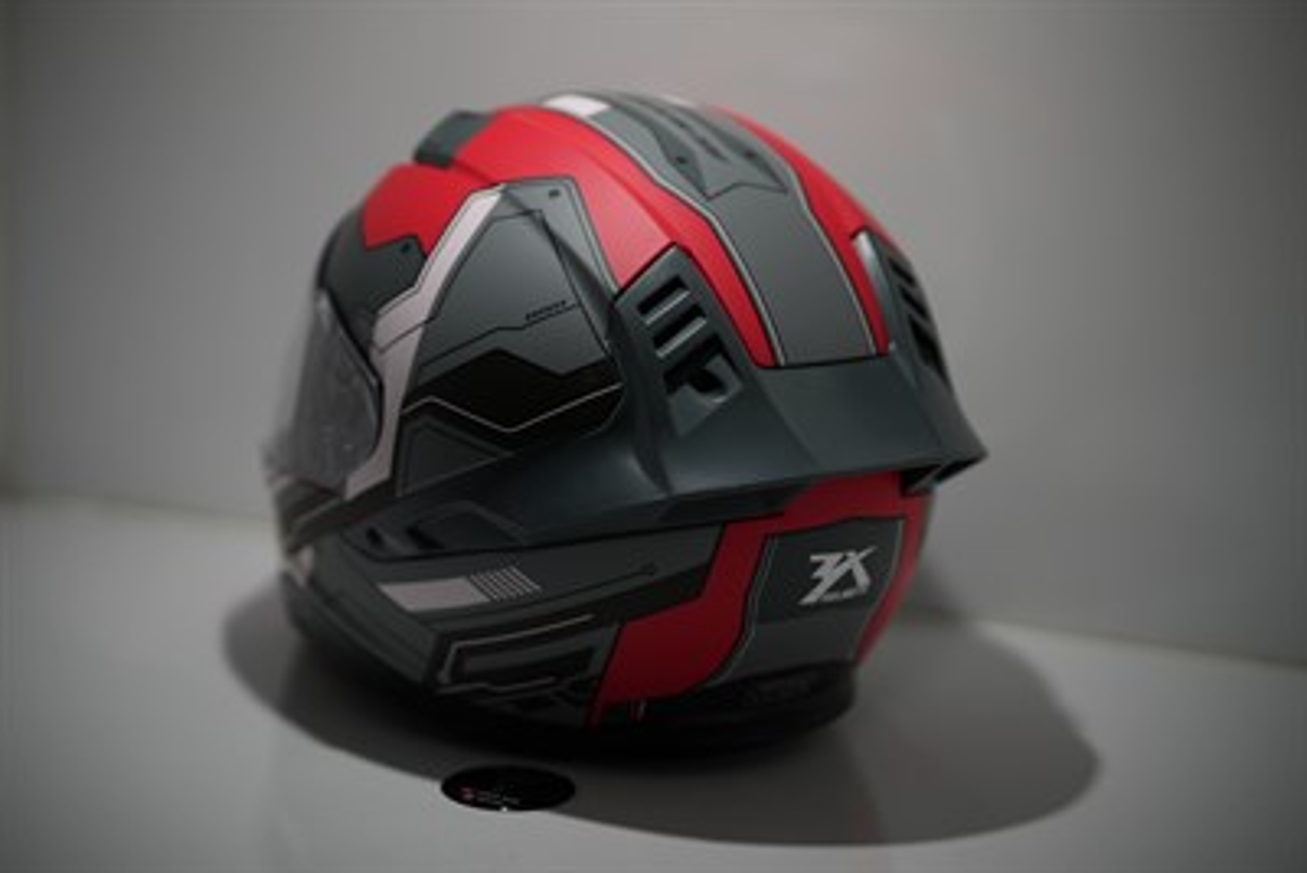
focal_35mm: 85
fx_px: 3087
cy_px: 436
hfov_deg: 23.9
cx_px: 654
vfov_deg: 16.1
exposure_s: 1/3200
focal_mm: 85
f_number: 1.4
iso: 100
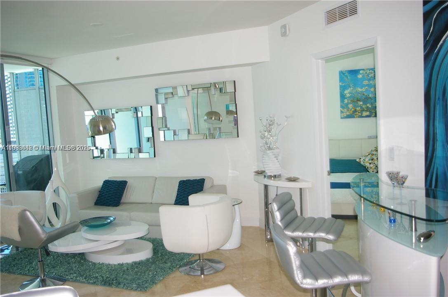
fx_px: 392
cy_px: 148
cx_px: 224
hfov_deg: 59.5
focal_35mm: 32
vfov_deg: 41.6
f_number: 4
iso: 200
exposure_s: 1/180
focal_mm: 21
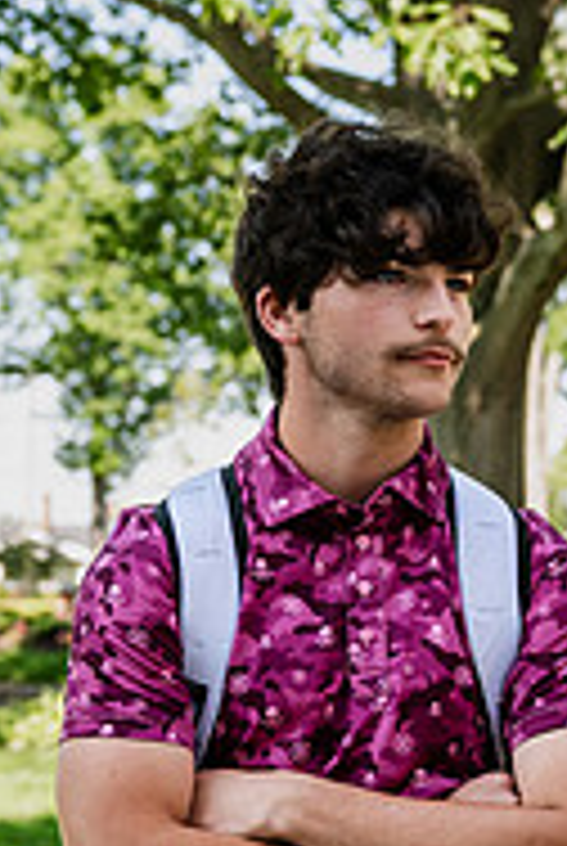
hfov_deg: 11.5
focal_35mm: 117
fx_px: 2754
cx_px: 706
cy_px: 605
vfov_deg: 17.4
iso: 100
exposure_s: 1/250
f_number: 3.2
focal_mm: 38
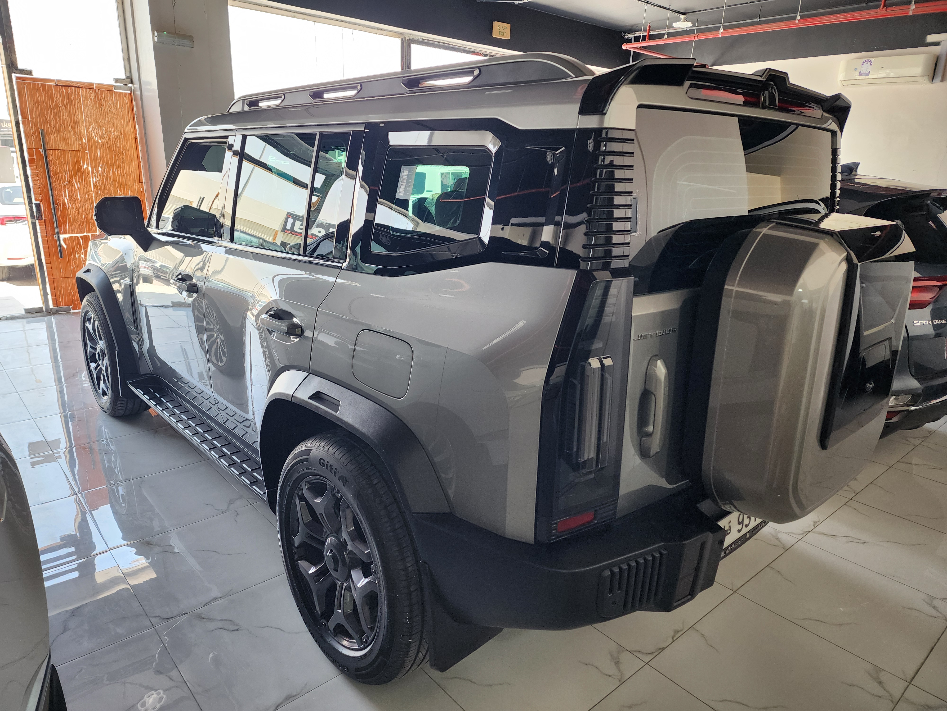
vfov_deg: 58.9
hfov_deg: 73.9
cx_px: 474
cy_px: 356
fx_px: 629
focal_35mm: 23
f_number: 1.8
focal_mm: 6.4
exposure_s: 1/180
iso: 125
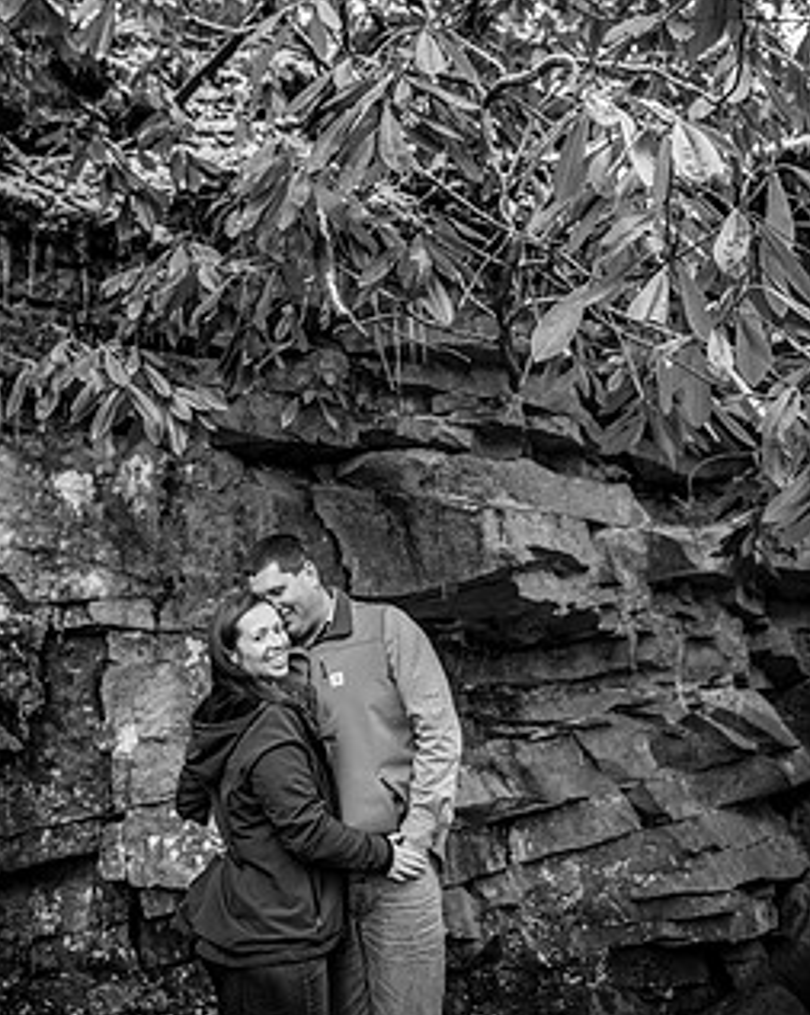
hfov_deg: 45.5
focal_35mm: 32
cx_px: 333
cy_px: 439
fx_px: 960
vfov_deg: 55.5
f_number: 3.2
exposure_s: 1/250
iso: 1600
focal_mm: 24
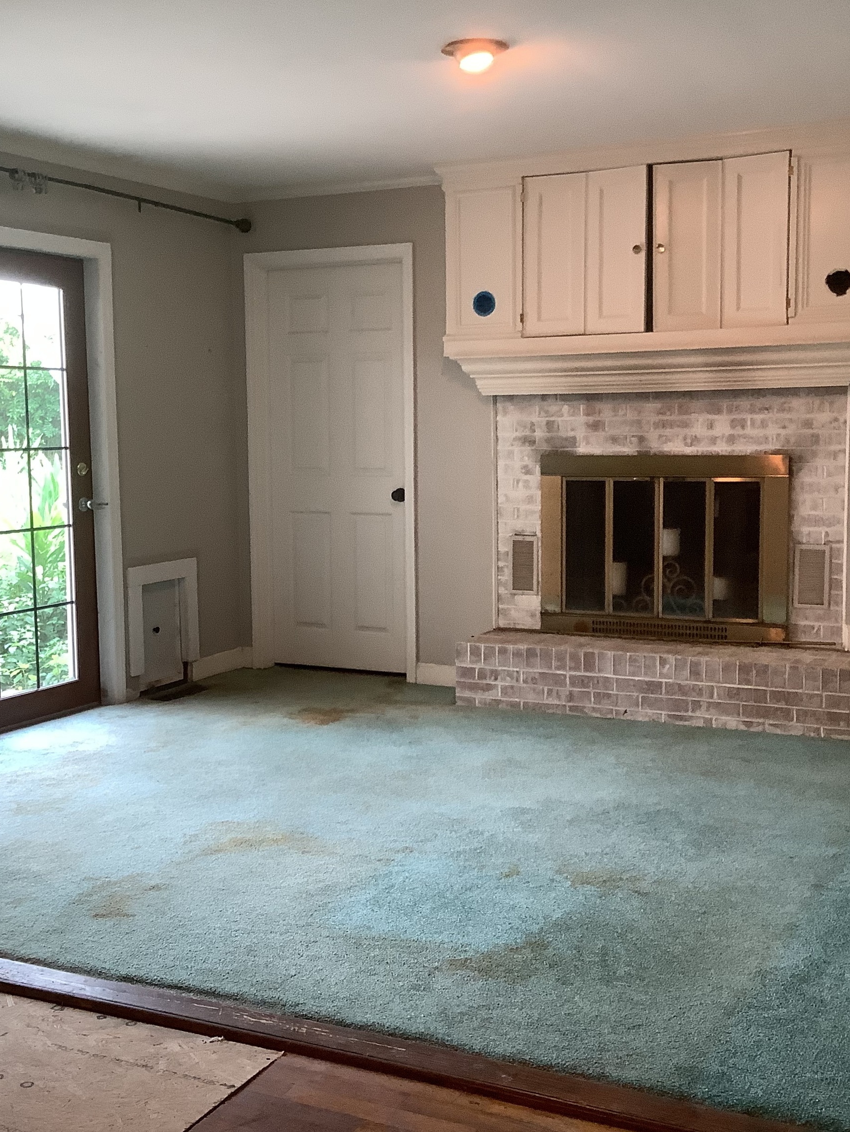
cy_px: 558
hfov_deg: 34.4
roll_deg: +0.9
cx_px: 431
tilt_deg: -6.3
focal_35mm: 42
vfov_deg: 44.8
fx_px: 1375
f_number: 2.4
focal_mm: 3.3
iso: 125
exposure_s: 1/60
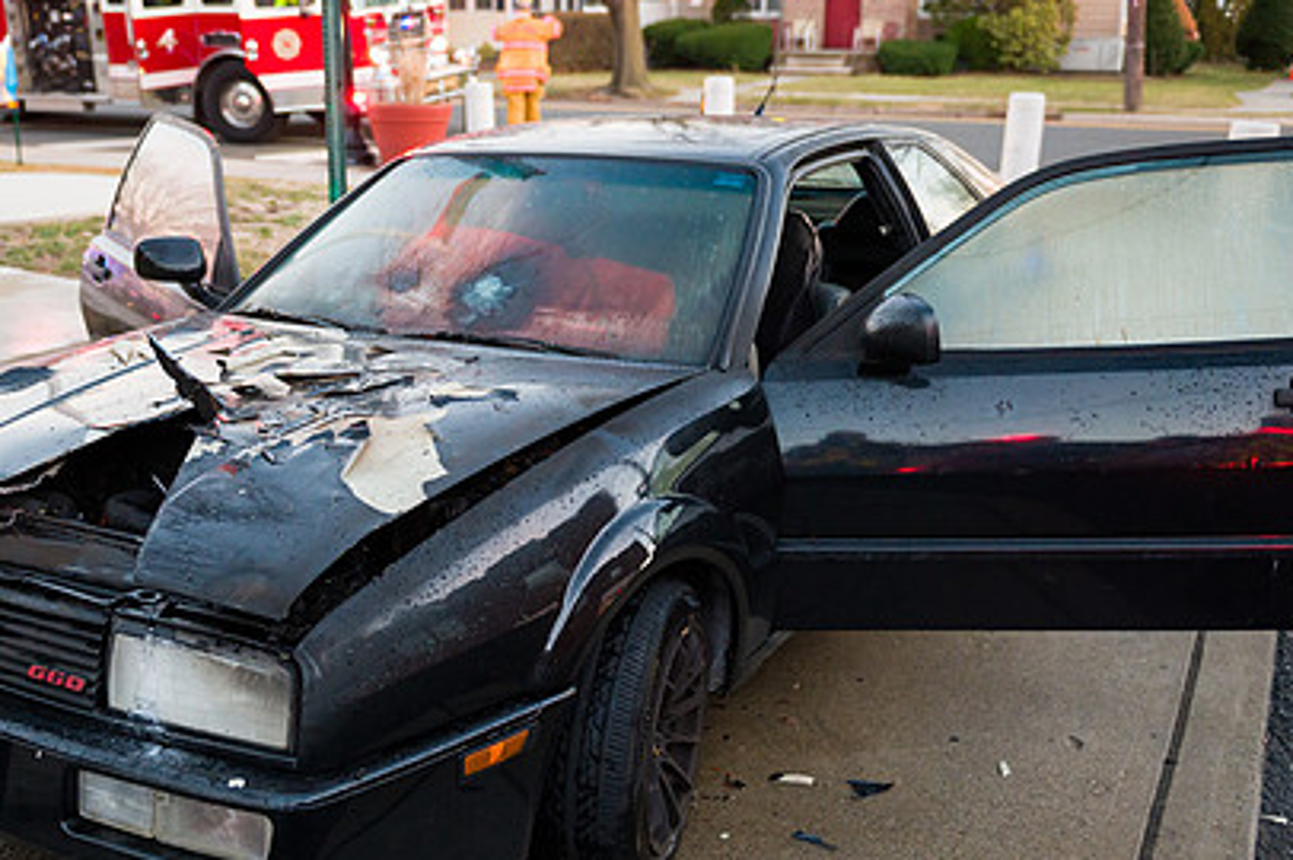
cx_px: 541
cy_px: 491
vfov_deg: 33.3
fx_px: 1435
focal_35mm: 40
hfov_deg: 48.3
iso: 2000
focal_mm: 28
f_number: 3.2
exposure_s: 1/250
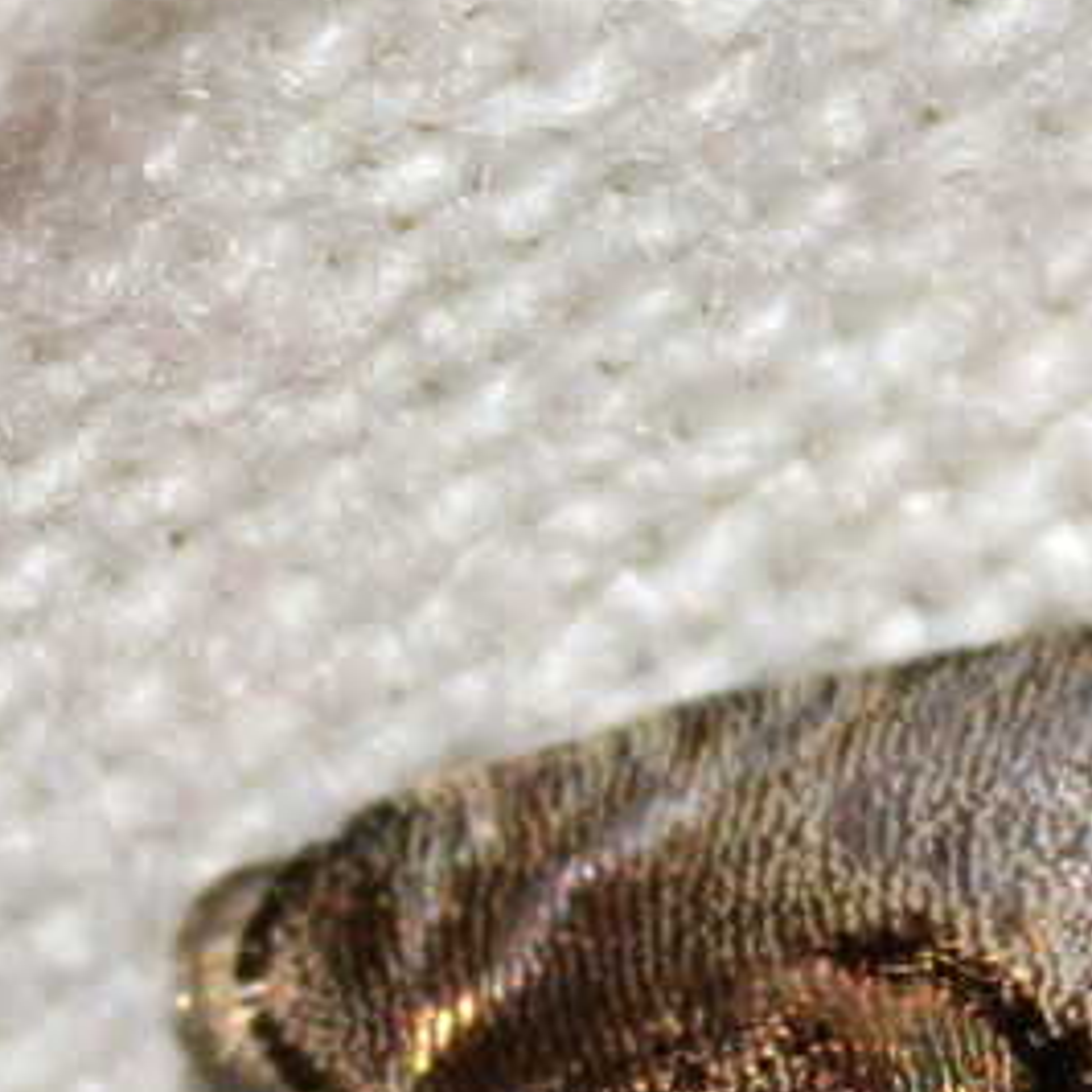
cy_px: 1084
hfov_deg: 3.8
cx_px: 1556
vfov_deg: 3.8
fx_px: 16418
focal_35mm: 460
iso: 100
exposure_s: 1/200
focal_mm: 100
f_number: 22
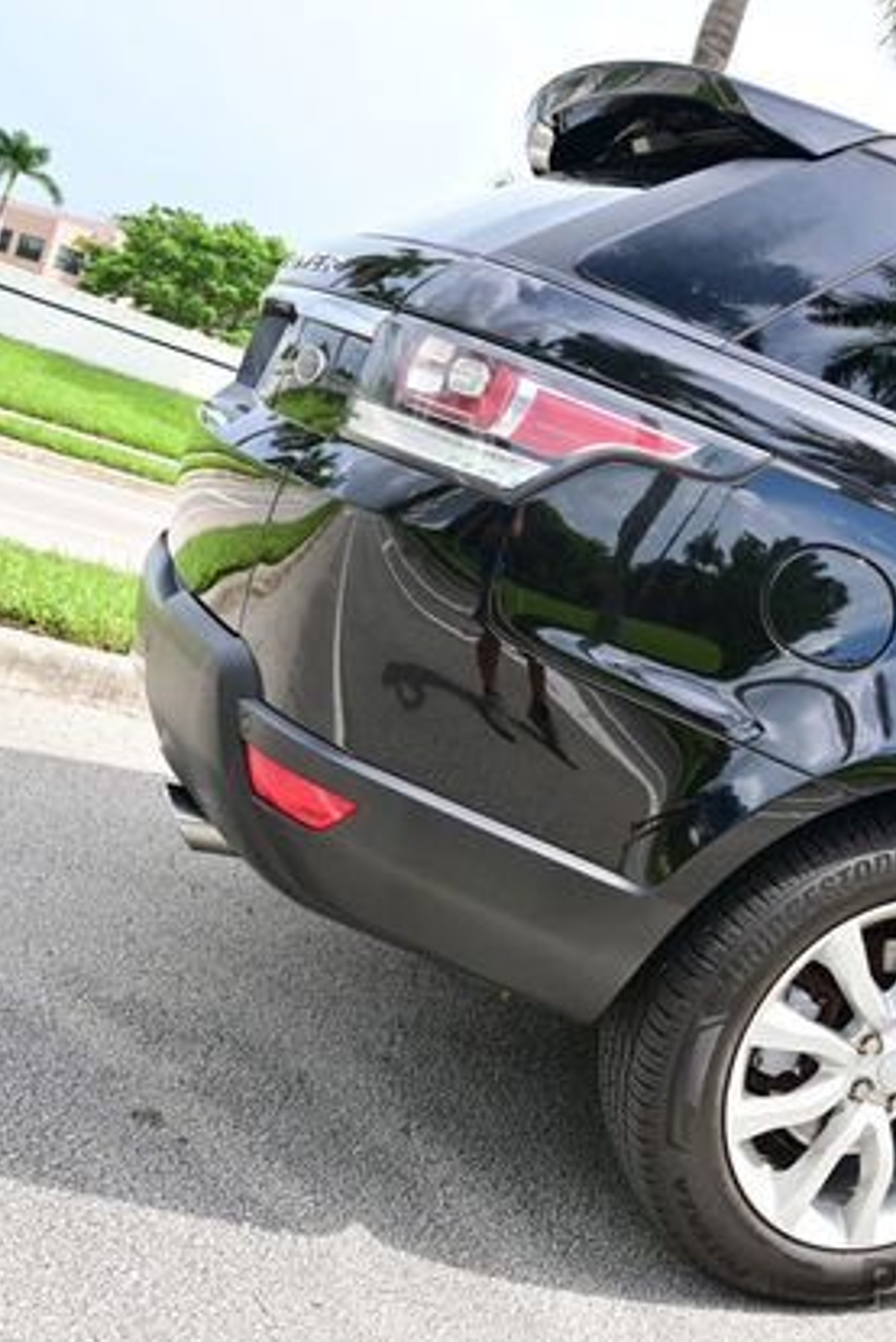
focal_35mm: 37
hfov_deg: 31.2
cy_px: 656
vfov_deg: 51.9
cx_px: 1029
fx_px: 1380
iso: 100
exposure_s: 1/160
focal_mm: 16
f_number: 6.3
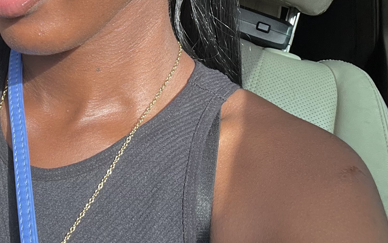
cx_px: 139
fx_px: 708
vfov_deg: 18.1
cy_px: -73
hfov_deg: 30.5
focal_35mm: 67
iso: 25
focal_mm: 2.71
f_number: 2.2
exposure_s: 1/130
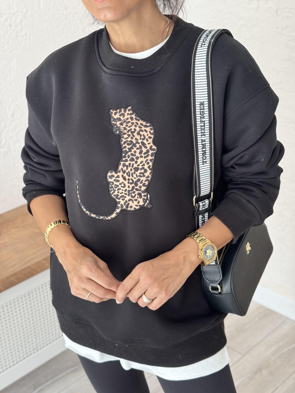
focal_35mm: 48
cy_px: 196
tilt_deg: -25.5
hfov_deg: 30.3
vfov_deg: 39.7
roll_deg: +2.4
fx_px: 545
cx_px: 148
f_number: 1.78
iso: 100
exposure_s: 1/116
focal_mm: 6.76
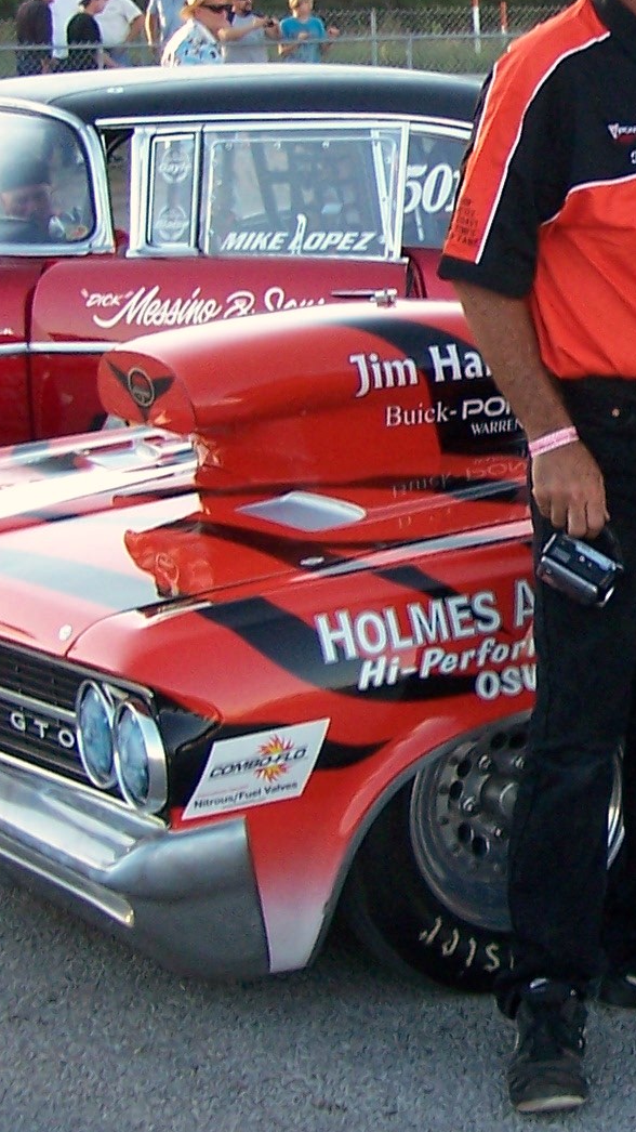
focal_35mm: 102
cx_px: 874
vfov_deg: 20.9
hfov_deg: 11.5
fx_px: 3060
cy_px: 394
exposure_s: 1/250
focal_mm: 6.3
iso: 140
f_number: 2.8
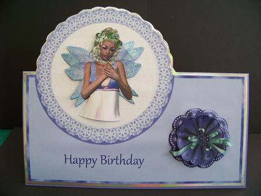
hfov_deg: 51.3
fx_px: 272
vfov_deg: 39.7
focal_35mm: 36
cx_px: 130
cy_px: 98
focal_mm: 5.85
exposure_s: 1/50
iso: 68
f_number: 2.8
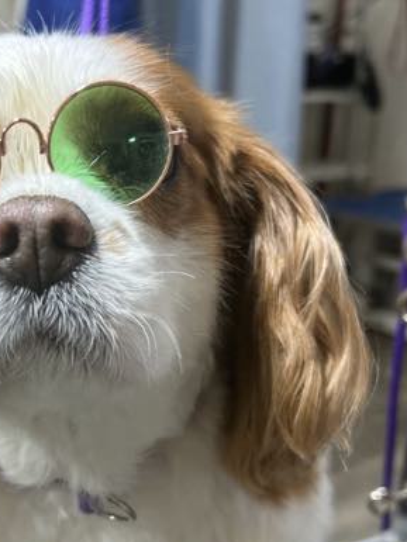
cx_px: 86
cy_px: 336
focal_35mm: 54
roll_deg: -2.4
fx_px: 846
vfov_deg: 35.4
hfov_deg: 26.6
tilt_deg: -18.8
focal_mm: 5.7
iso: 50
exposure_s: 1/120
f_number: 1.5
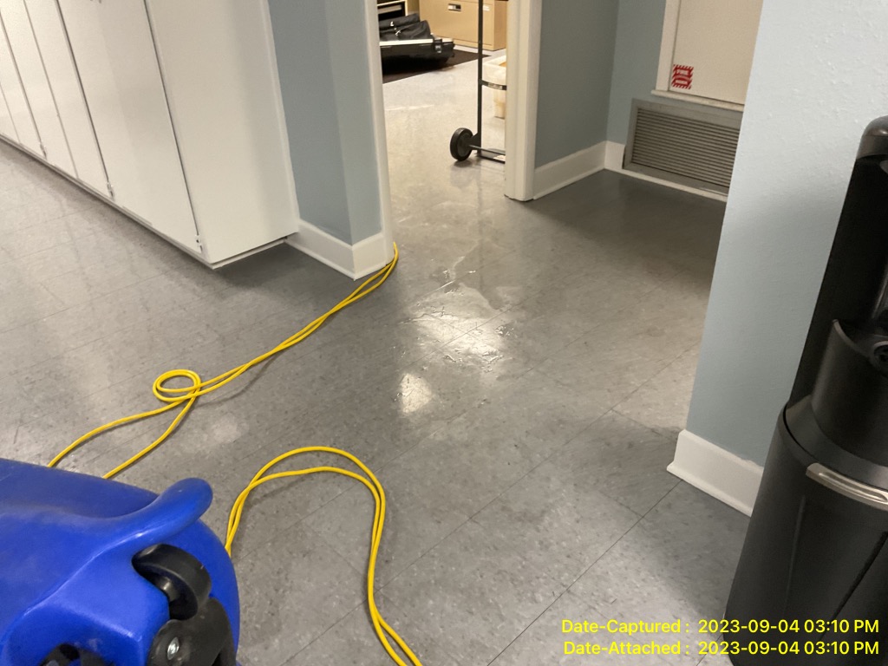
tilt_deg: -33.6
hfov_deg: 61.7
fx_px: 744
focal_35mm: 29
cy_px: 333
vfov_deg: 48.2
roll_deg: +4.7
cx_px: 444
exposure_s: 1/60
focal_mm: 3
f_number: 1.8
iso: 200
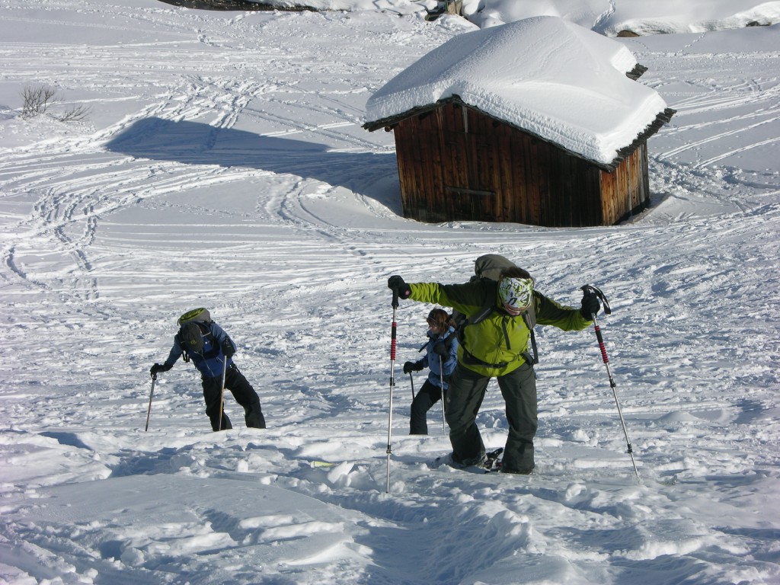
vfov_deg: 13.5
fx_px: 2479
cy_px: 292
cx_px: 390
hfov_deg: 17.9
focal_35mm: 110
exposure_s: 1/482
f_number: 6.6
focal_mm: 27.3
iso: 50
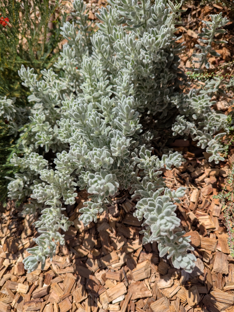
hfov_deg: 56.8
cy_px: 156
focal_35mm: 24
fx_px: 216
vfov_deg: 71.6
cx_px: 117
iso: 39
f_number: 1.85
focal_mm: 6.81
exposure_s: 1/3145
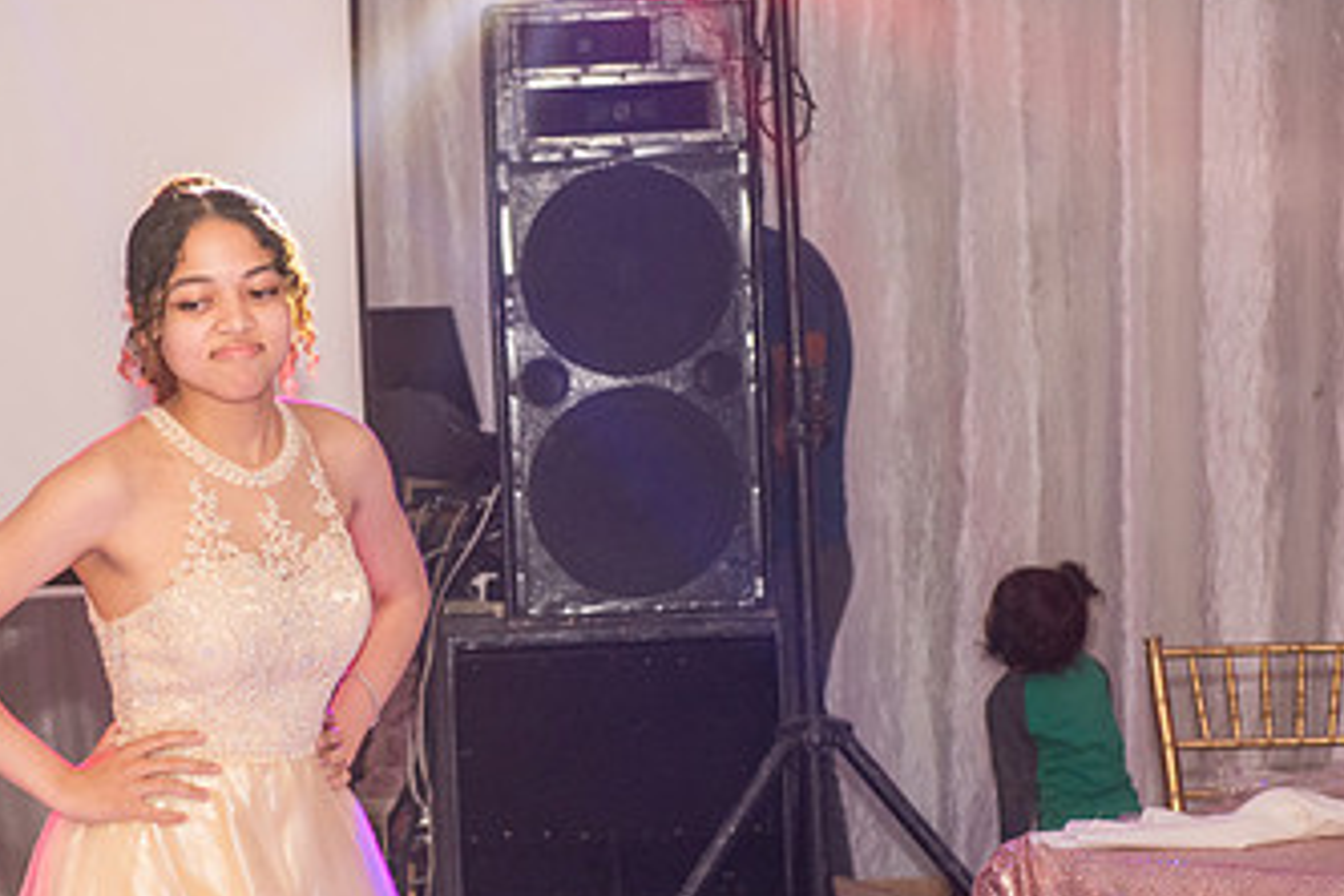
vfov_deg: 11.2
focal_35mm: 122
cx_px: 230
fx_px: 4554
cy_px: 624
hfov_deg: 16.6
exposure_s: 1/160
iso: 1250
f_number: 4
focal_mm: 70
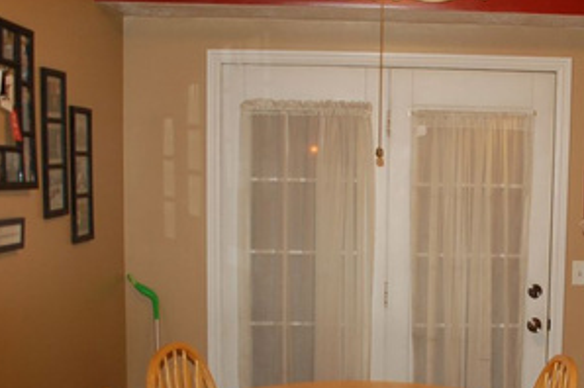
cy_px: 285
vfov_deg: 23.1
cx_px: 459
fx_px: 940
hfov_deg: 33.6
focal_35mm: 58
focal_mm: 18
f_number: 3.5
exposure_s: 1/60
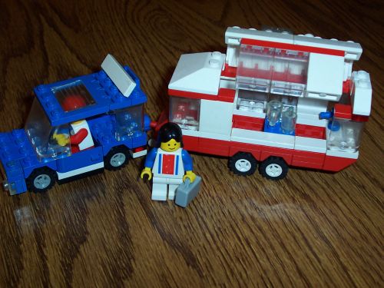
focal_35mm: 46
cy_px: 144
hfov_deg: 41.2
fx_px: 510
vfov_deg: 31.5
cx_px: 192
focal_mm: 7
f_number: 3
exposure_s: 1/60
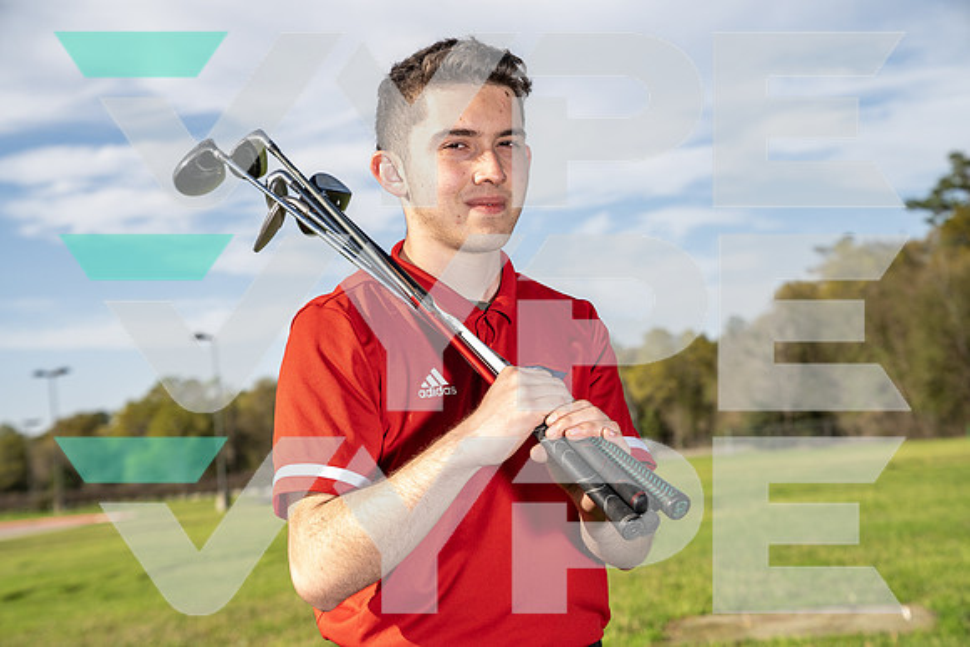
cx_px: 485
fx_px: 1752
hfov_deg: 31.0
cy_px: 324
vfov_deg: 20.9
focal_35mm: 65
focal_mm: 65
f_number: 5.6
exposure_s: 1/250
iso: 100
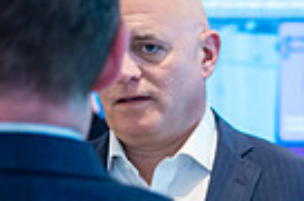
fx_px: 2241
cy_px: 170
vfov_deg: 5.1
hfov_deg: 7.6
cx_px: 436
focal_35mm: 266
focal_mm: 61
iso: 1000
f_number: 3.2
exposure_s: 1/250
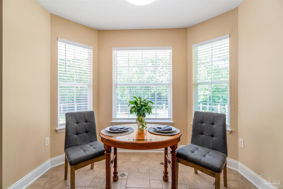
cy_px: 94
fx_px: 118
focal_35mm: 15
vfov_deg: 77.3
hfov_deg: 100.4
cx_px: 142
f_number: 5.6
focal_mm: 10
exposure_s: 1/50
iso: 100
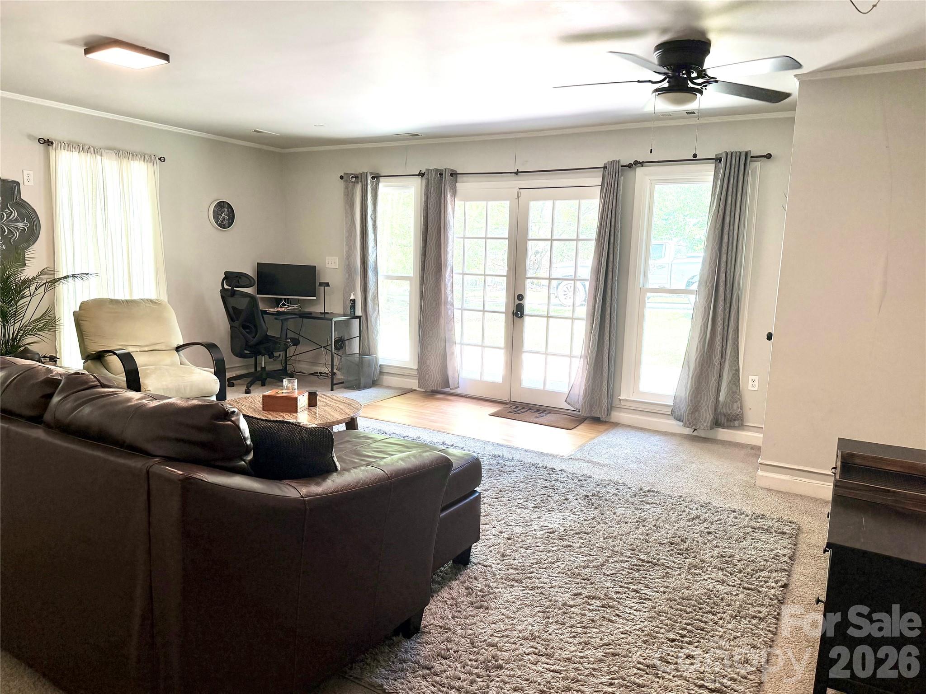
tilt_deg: -8.3
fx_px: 642
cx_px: 463
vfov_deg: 56.8
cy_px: 347
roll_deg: -1.0
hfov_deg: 71.6
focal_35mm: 24
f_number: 1.78
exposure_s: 1/231
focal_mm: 6.76
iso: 200
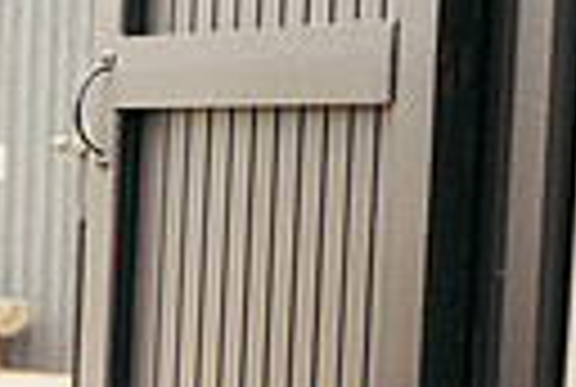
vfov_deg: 6.3
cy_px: 637
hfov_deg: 9.3
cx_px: -184
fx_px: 3480
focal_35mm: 217
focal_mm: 48
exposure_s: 1/160
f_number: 3.5
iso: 125
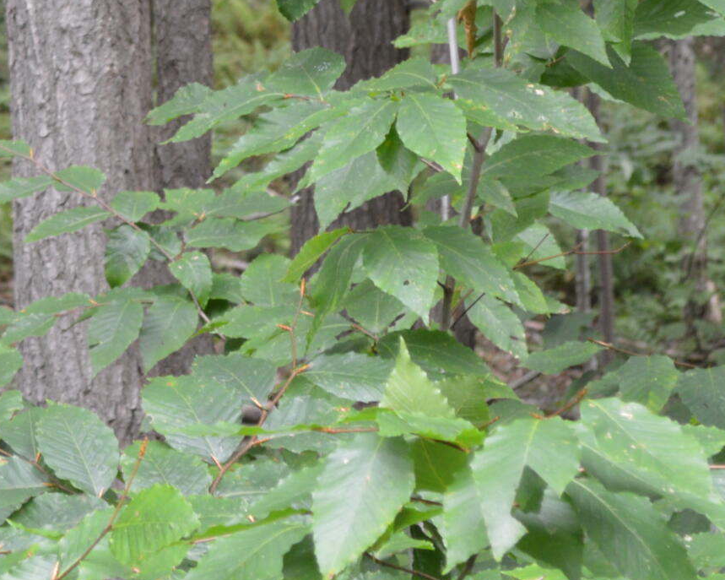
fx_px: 4849
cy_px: -187
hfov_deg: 8.5
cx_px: -122
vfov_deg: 6.8
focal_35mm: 226
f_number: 5.3
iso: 400
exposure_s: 1/50
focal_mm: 46
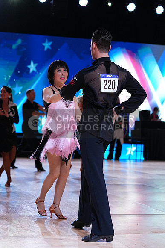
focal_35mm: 82
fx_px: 563
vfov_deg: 24.8
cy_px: 124
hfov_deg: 16.7
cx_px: 82
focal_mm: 82
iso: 1250
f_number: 4
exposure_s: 1/400
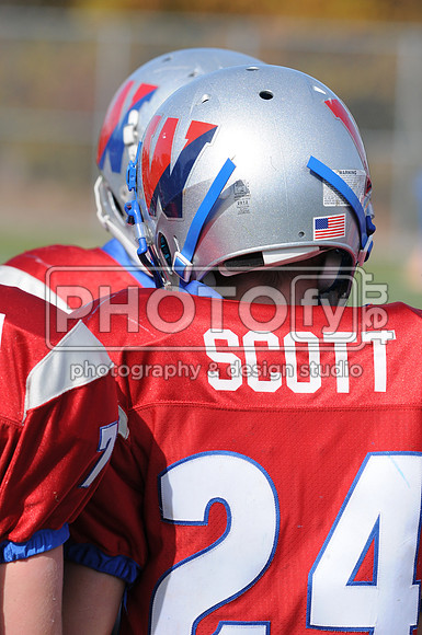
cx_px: 211
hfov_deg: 3.0
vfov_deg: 4.6
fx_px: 7936
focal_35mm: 450
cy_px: 318
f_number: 8
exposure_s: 1/500
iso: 200
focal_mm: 300
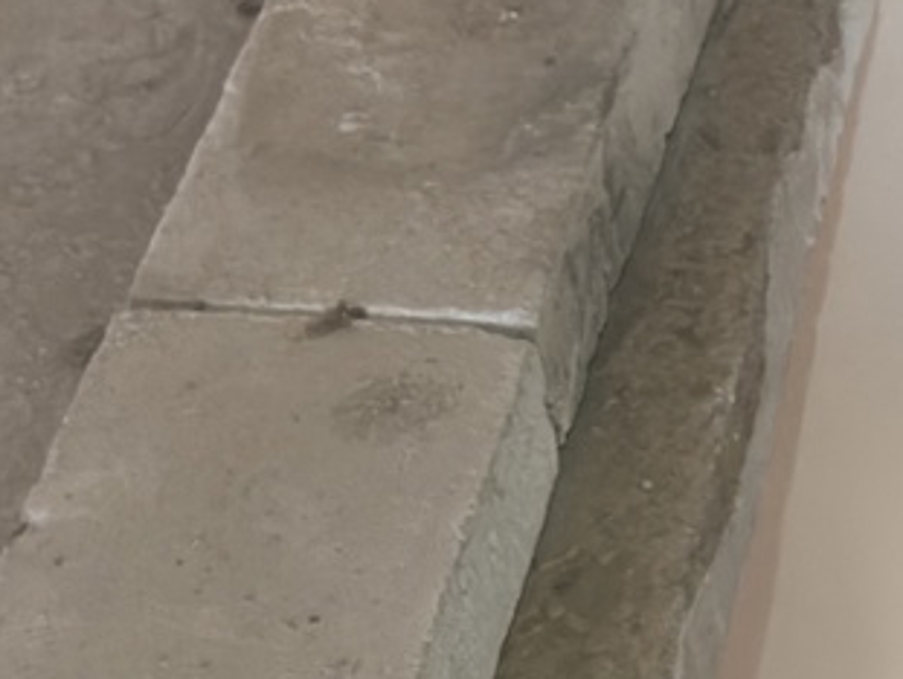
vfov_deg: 9.6
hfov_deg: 12.5
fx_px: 3865
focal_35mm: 148
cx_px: 1426
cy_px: 1146
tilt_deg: -47.8
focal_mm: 6.76
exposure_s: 1/60
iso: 160
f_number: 1.78
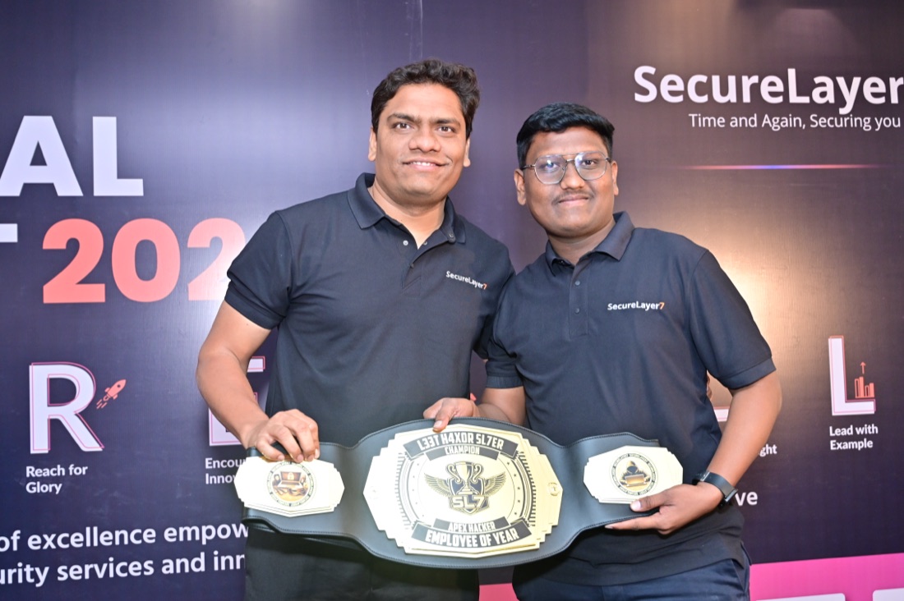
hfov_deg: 48.5
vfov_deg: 33.4
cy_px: 300
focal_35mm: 40
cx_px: 452
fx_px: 1004
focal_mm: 40
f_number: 5
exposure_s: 1/125
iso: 1000
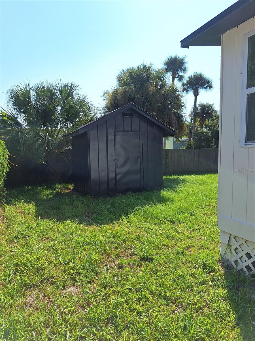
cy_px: 170
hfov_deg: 58.9
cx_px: 128
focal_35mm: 23
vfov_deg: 73.9
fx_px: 226
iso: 40
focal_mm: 5.54
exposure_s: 1/3077
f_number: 1.8
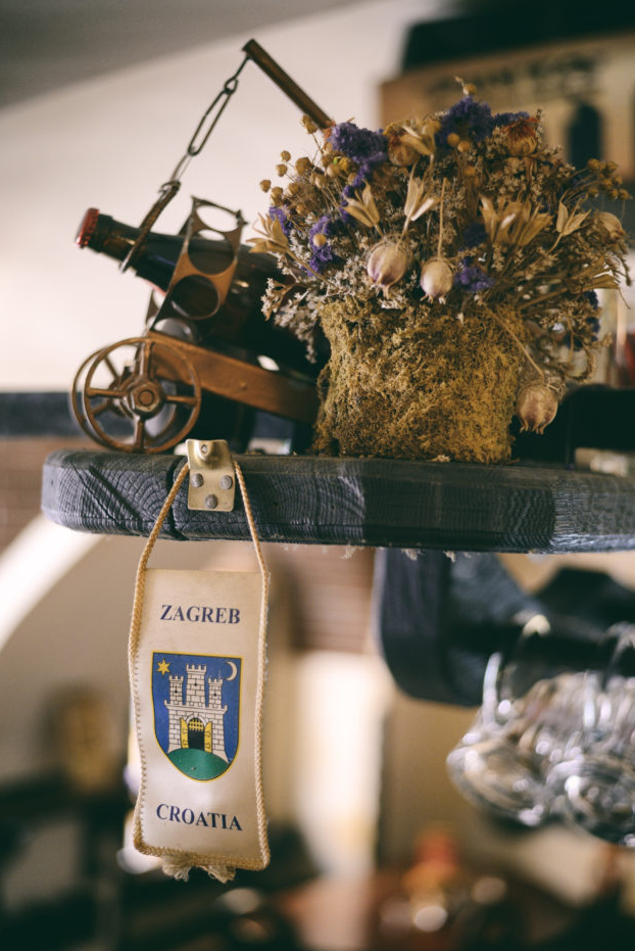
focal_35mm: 55
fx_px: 1453
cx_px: 319
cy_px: 455
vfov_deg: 36.2
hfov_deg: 24.7
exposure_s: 1/90
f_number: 2
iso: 1600
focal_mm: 50
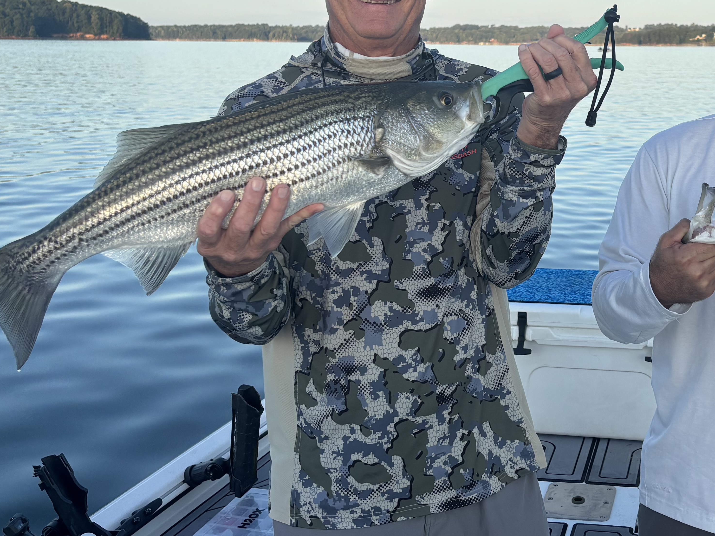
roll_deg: -0.1
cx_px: 558
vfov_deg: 28.9
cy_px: 171
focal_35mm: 50
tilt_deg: -6.5
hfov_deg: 37.0
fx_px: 1033
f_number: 1.6
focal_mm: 5.96
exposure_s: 1/1164
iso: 50
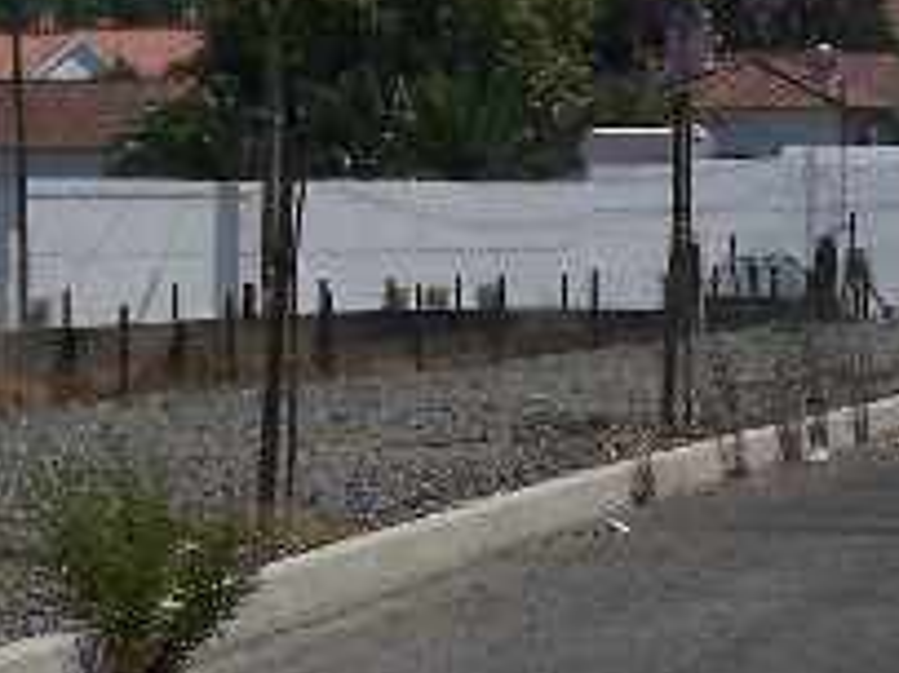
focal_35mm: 248
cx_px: 1160
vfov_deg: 6.0
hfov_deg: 7.9
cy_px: -159
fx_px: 6437
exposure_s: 1/1000
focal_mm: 13.3
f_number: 5.6
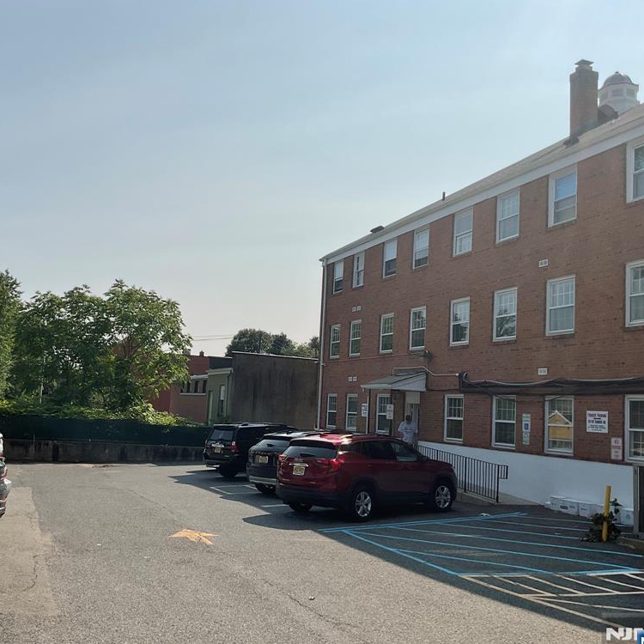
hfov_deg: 46.9
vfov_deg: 47.2
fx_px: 737
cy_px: 325
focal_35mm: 35
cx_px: 249
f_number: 1.8
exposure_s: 1/4405
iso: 16
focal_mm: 3
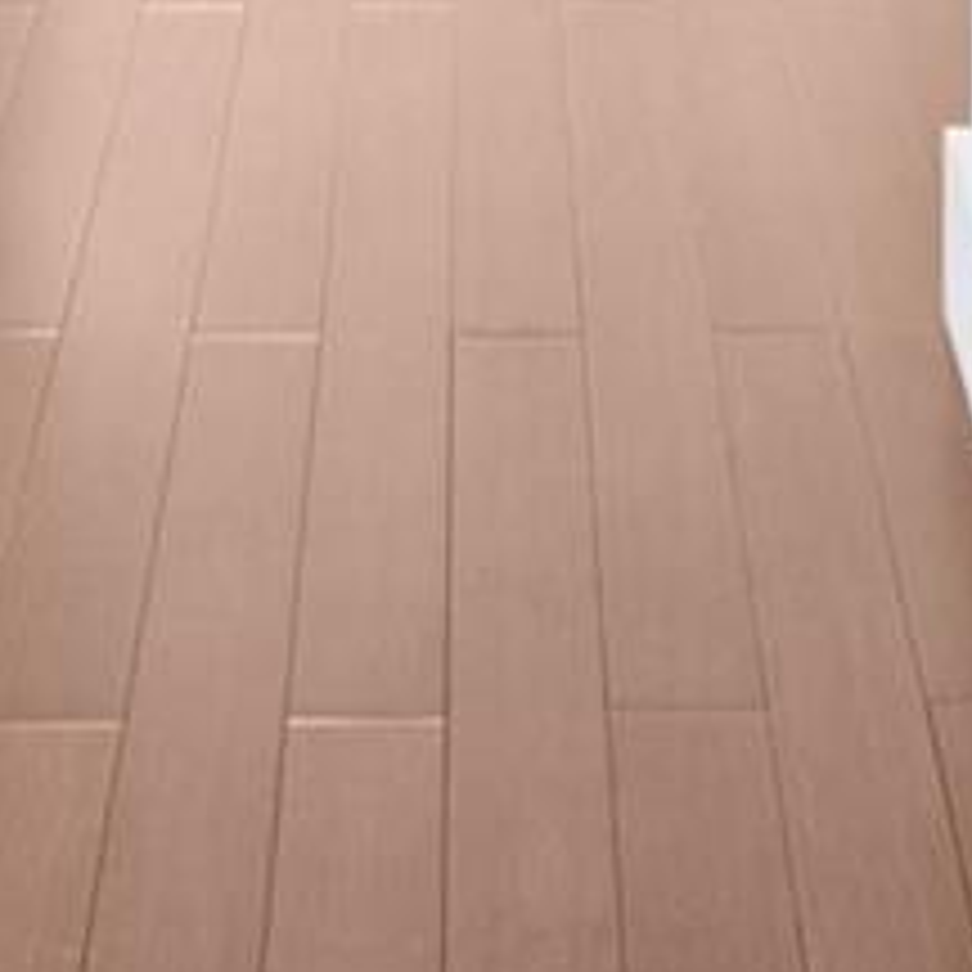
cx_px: 423
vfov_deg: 14.2
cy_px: -1289
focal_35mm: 88
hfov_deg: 19.7
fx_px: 2796
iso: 200
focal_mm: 14
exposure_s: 1/1.67
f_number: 8
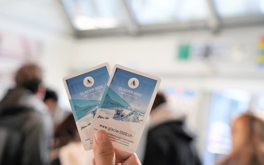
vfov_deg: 22.3
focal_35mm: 58
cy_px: 89
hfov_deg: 35.1
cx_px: 126
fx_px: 417
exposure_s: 1/25
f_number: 5
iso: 500
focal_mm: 54
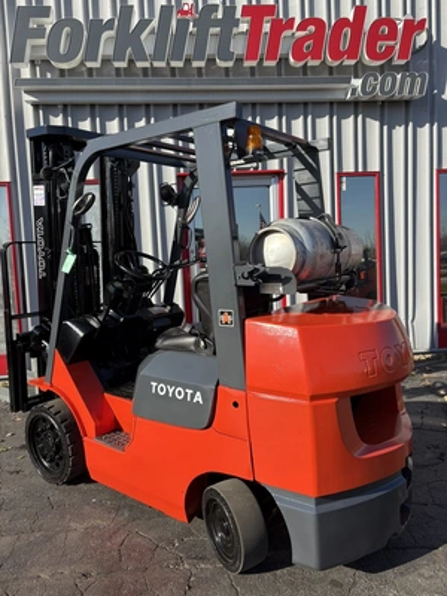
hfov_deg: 53.1
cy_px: 298
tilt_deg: -3.9
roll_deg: +2.3
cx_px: 224
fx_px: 448
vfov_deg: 67.3
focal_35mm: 26
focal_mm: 5.96
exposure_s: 1/2141
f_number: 1.6
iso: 50
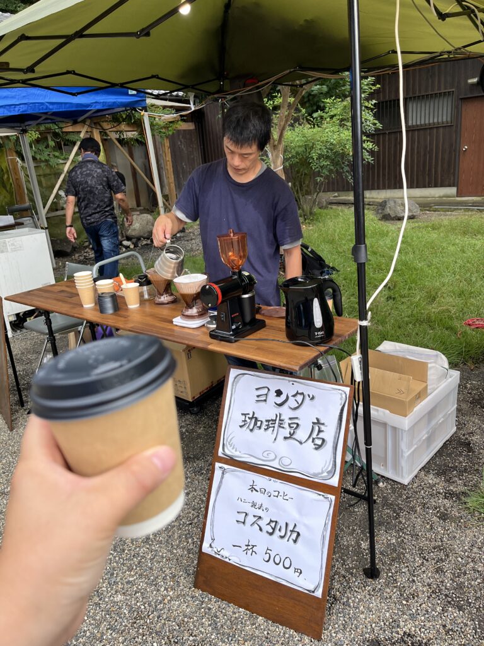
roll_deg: +6.1
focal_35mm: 26
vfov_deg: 67.3
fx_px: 485
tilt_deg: -17.1
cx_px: 242
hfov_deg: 53.1
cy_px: 323
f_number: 1.6
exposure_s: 1/409
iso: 50
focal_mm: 5.1
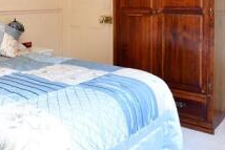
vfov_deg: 27.7
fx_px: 288
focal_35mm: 46
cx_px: 21
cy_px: 2
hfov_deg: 39.5
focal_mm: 10
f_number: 8
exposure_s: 1.6
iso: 200
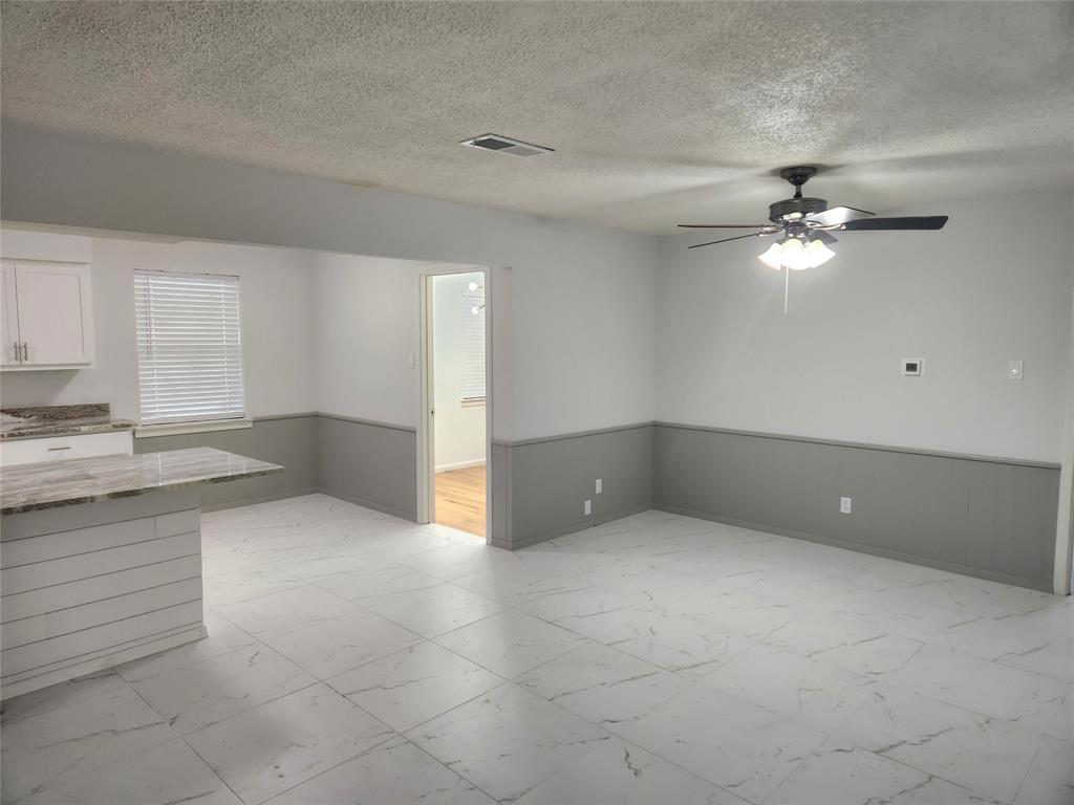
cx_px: 537
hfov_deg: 73.9
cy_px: 402
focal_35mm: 23
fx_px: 714
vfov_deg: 58.9
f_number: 1.8
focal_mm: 5.4
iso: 125
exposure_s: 1/120
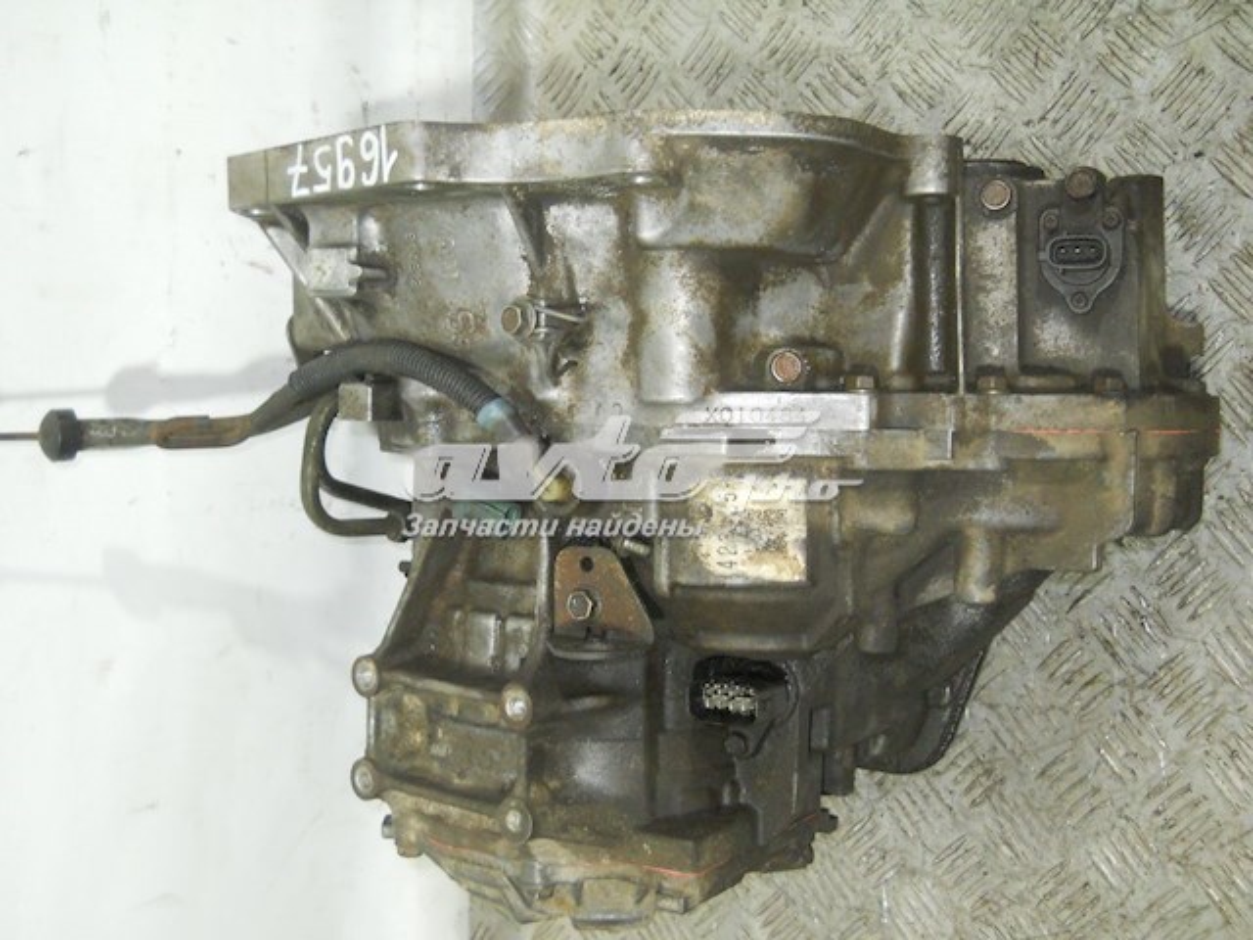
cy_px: 470
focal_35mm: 41
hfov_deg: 45.8
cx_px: 626
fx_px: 1484
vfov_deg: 35.1
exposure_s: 1/30
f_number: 3.1
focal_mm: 6.72
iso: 320
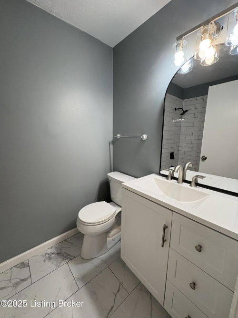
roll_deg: -1.0
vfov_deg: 102.1
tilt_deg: -10.1
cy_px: 159
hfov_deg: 85.7
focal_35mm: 14
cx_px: 119
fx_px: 128
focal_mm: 2.22
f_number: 2.2
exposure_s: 1/120
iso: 200
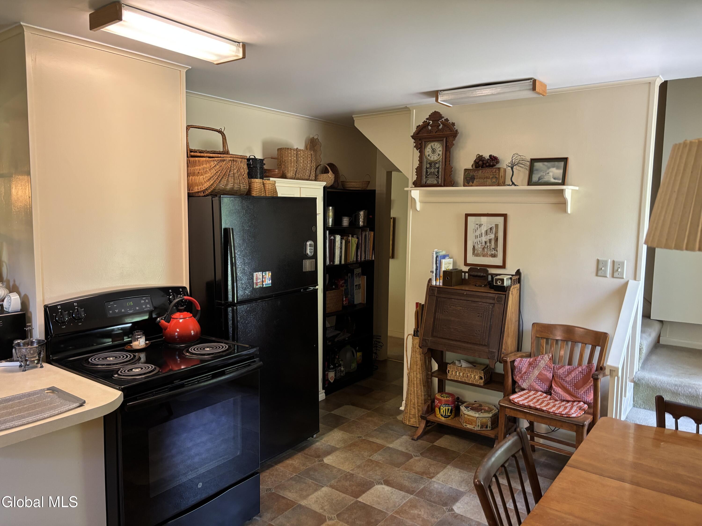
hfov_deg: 67.3
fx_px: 527
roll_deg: -1.0
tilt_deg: -5.2
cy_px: 263
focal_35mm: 26
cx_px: 351
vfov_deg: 53.1
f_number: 1.6
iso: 200
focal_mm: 5.96
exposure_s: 1/60
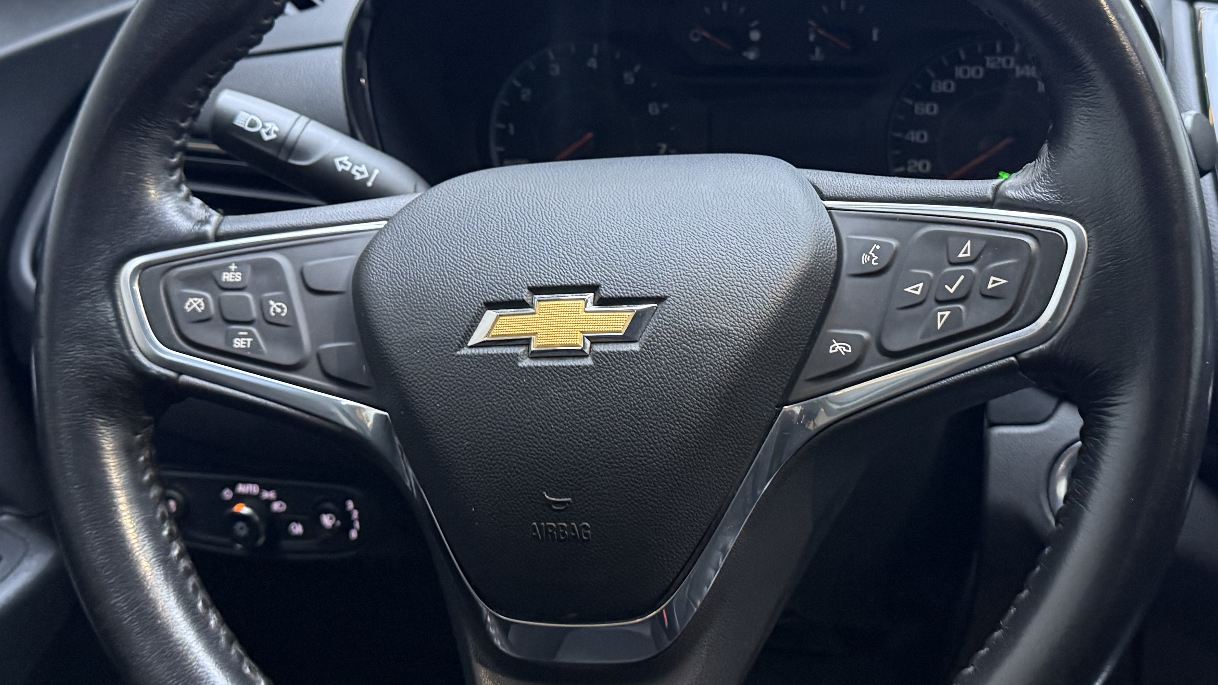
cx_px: 735
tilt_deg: -18.0
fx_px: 1518
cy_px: 227
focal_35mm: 47
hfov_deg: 43.5
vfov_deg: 25.3
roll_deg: +3.5
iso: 320
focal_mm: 6.76
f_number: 1.78
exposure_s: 1/50
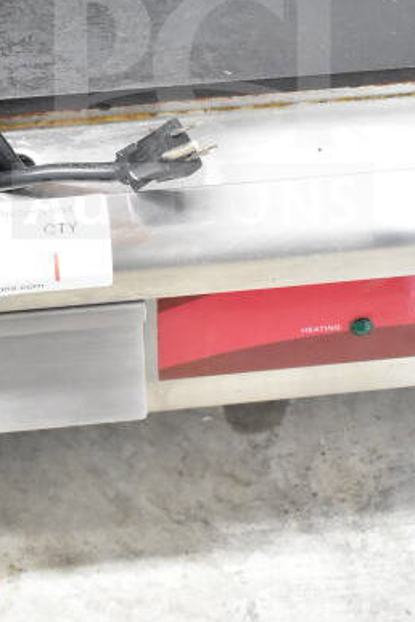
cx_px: 191
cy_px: 111
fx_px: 1470
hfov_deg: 16.1
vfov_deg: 23.5
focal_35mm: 85
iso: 3200
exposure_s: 1/40
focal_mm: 24
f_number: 3.8
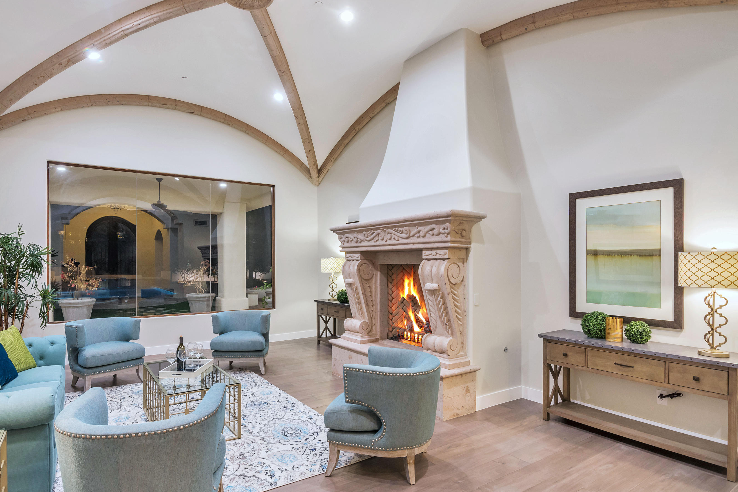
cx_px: 336
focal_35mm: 19
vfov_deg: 65.7
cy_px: 259
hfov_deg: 88.0
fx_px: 381
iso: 500
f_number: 6.3
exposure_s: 1/6
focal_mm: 11
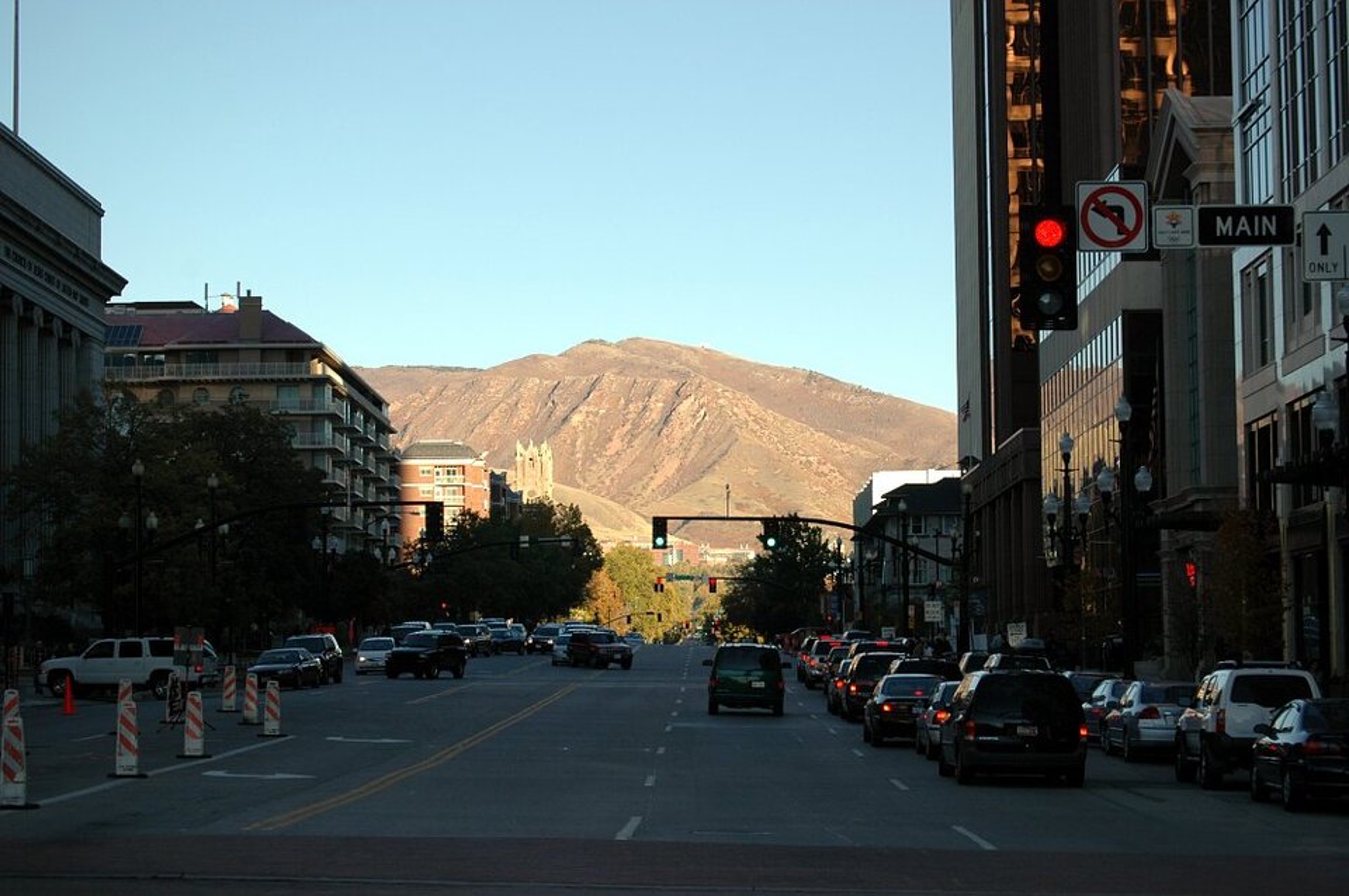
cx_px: 674
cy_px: 448
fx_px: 3088
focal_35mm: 82
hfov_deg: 24.6
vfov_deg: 16.5
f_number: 5.6
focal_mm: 55
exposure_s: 1/400
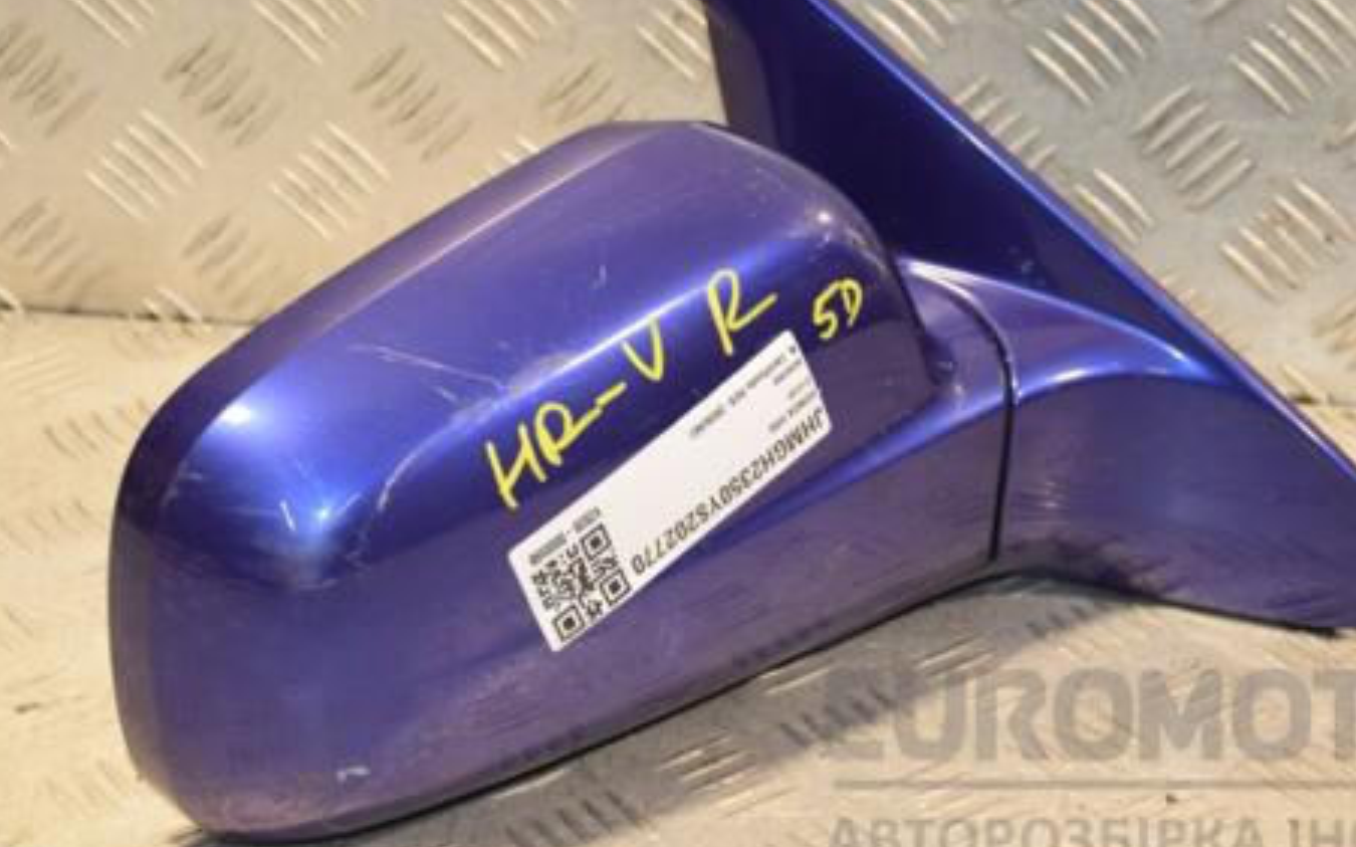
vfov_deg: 12.3
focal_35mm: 106
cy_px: 313
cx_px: 768
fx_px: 3916
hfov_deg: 19.6
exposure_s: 1/200
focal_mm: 52
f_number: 5
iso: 800
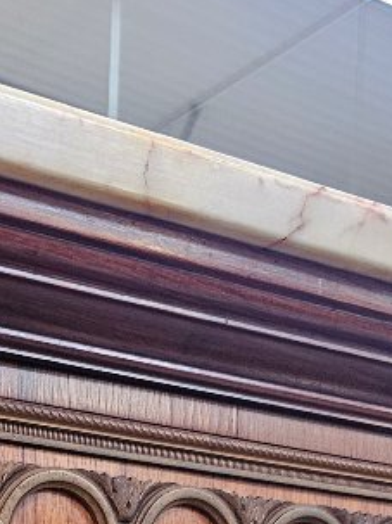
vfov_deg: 18.1
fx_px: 1375
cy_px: 884
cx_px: -54
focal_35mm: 91
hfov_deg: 15.7
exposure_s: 1/100
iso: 640
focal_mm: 6.3
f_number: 1.7
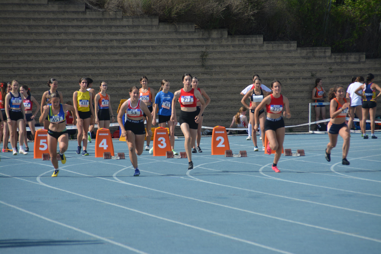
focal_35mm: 300
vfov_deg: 4.6
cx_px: 190
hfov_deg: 6.9
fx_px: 3175
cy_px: 127
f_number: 6.3
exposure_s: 1/1600
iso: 400
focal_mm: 200
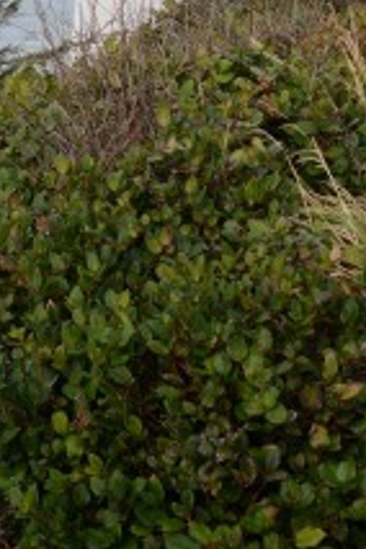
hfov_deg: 11.9
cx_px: 18
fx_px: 1738
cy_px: 13
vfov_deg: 17.6
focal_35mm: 114
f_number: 10
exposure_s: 1/200
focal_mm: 45
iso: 320
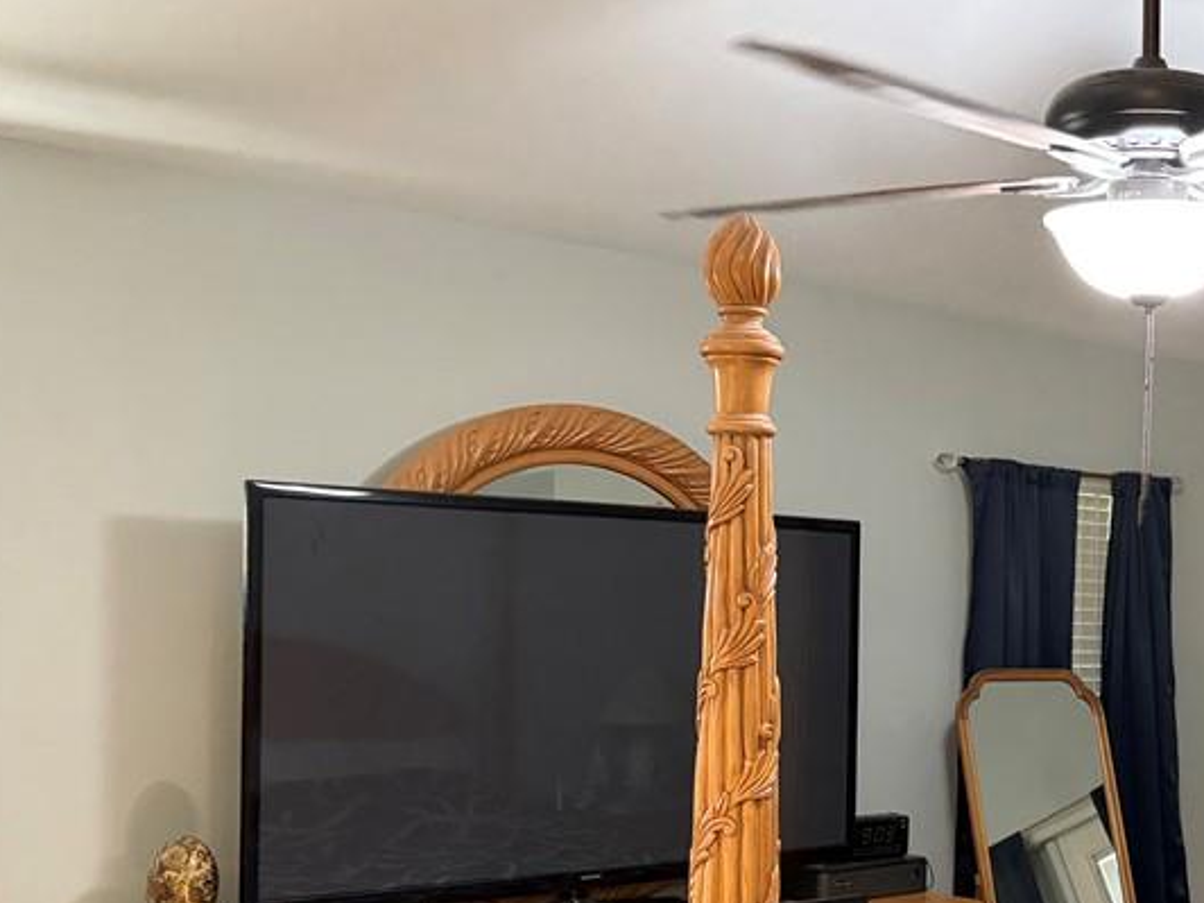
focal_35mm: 50
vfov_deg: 28.8
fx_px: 1739
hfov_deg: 35.3
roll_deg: -1.7
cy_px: 629
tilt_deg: -0.3
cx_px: 1143
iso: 500
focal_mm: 5.96
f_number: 1.6
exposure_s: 1/40
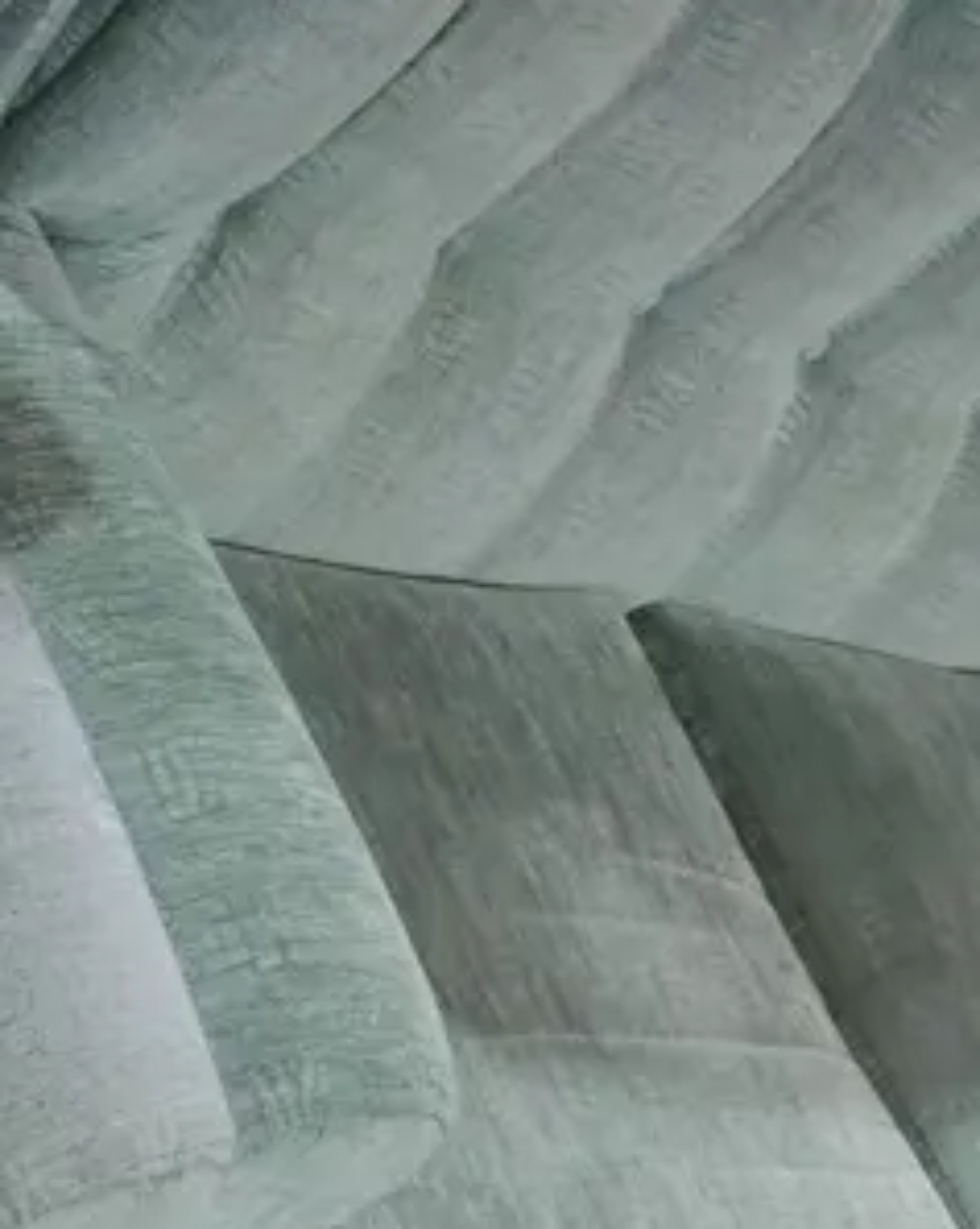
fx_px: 4648
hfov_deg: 12.0
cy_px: 381
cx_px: 198
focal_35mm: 128
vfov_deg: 15.0
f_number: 4.1
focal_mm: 19
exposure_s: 1/60
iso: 800
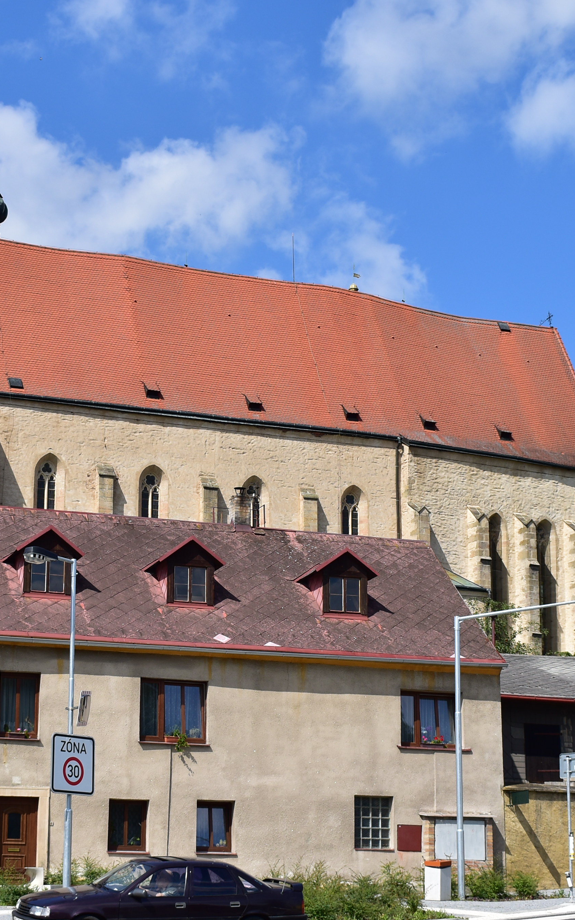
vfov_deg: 26.2
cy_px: 474
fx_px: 1977
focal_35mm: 79
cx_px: 227
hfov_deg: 16.5
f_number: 7.1
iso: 160
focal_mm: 31
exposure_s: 1/640
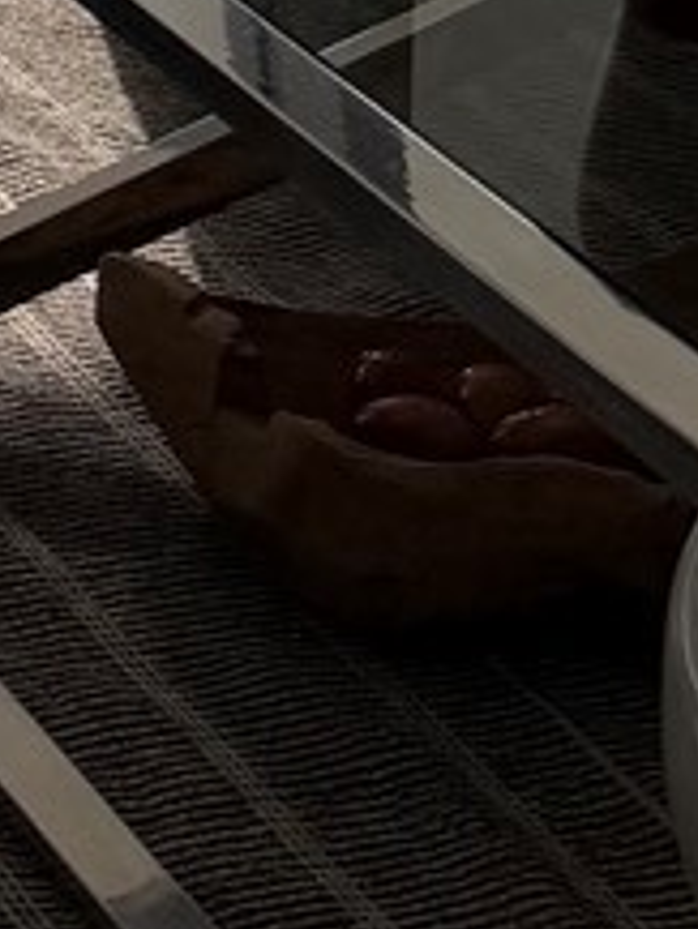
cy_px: -1537
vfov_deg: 9.5
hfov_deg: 7.7
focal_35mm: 177
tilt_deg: -5.1
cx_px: -1139
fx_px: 4754
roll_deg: -0.5
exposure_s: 1/6173
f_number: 1.78
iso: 80
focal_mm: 6.76
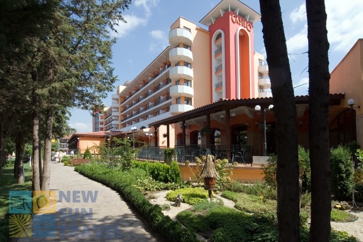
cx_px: 182
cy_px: 121
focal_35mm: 18
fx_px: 181
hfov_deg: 90.0
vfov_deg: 67.4
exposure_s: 1/180
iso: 100
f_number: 7.1
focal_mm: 12
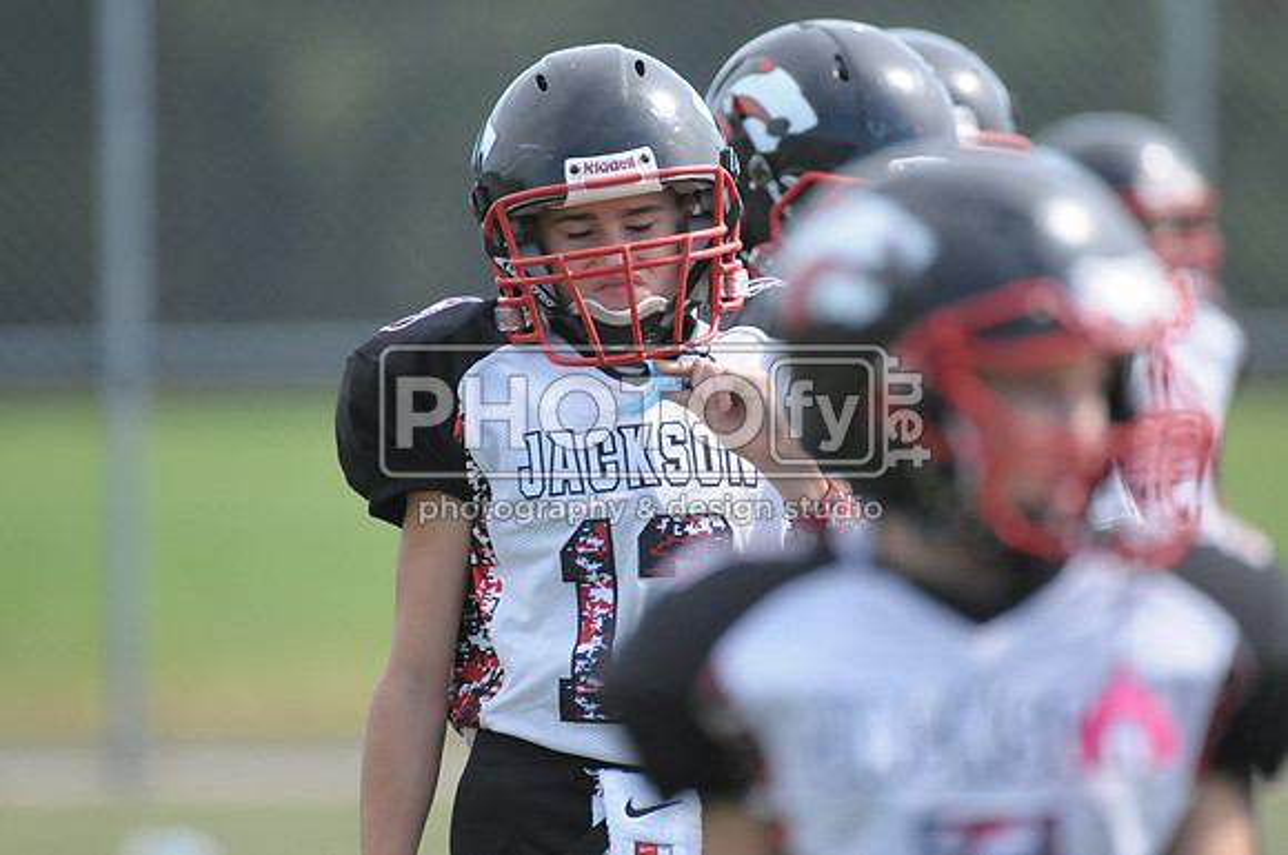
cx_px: 644
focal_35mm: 600
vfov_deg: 2.3
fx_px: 21437
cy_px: 428
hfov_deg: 3.4
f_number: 4
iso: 1600
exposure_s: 1/4000
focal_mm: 400
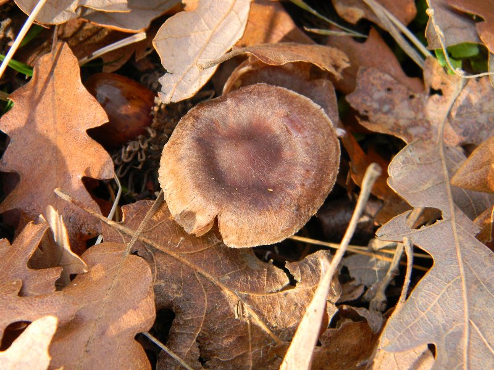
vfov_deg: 17.8
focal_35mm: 83
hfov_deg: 23.6
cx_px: 247
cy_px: 185
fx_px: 1184
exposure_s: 1/36.2
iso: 80
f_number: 4.5
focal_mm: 15.1
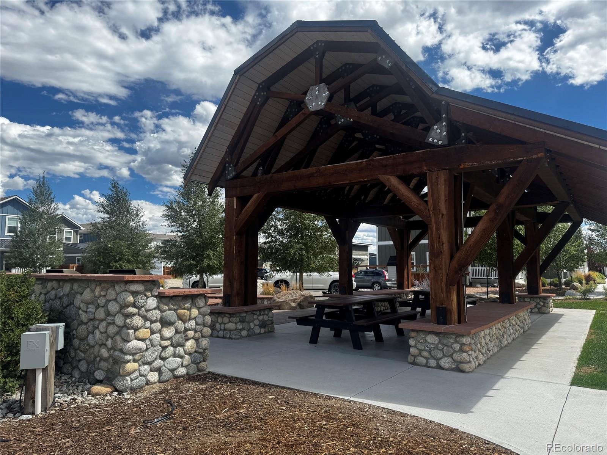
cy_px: 228
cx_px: 304
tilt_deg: +4.5
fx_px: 421
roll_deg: -1.1
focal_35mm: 24
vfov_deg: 56.8
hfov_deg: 71.6
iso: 80
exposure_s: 1/2959
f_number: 1.78
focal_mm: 6.76
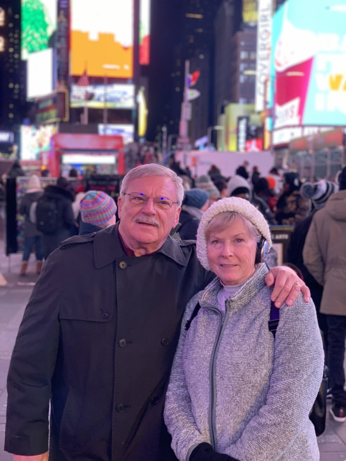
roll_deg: -0.9
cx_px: 173
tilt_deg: -2.5
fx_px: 693
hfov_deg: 28.0
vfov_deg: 36.8
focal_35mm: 52
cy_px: 230
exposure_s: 1/59
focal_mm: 6
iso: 125
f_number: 2.4
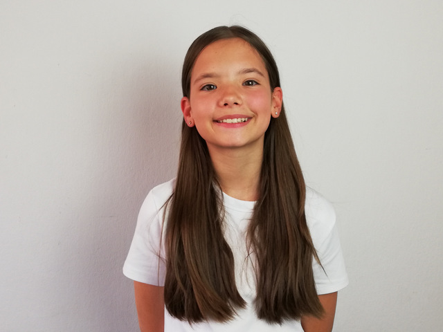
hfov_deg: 49.0
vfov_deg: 37.7
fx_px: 486
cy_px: 166
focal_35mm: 38
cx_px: 222
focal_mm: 3.81
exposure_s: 1/50
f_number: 2.2
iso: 100
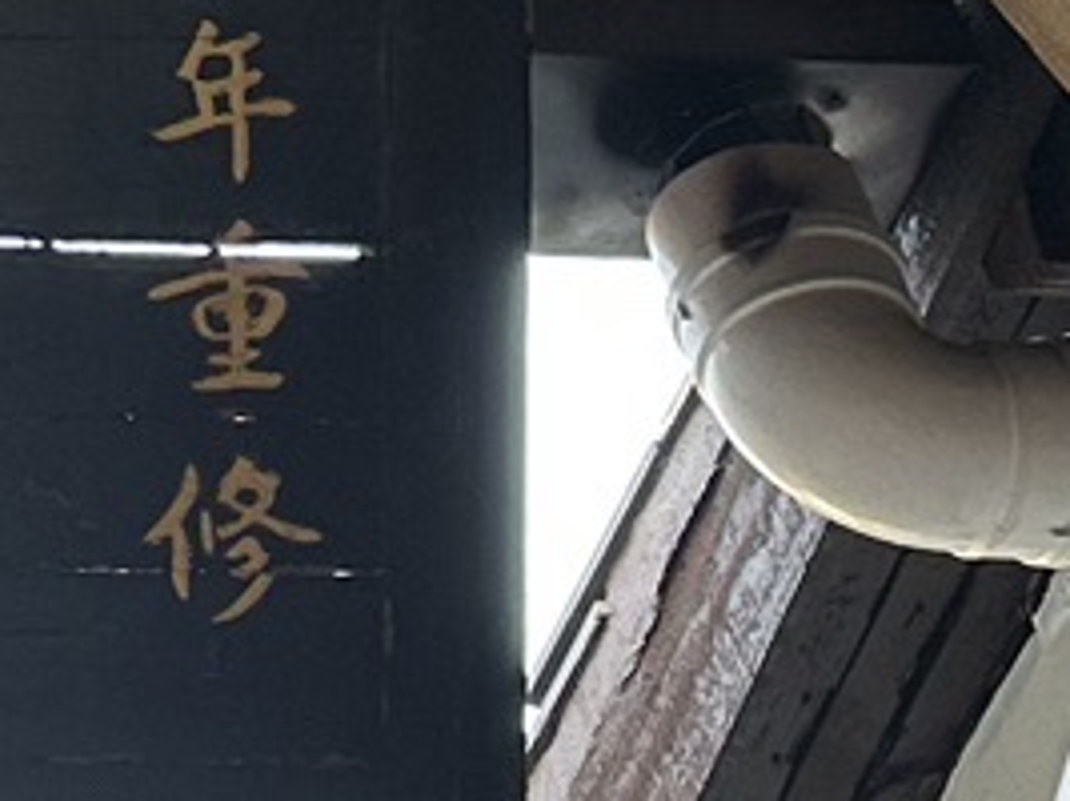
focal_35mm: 180
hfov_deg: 9.6
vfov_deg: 8.2
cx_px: -1587
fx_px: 5561
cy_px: 280
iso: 64
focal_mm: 6.86
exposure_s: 1/240
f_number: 1.78
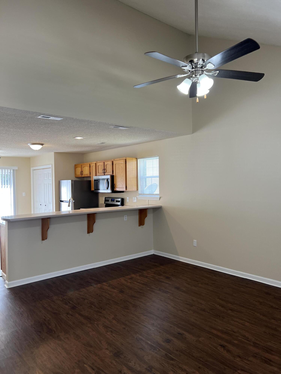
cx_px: 140
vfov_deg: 67.3
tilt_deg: +0.0
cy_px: 187
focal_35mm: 26
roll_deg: +1.1
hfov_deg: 53.1
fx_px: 281
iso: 125
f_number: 1.5
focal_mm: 5.7
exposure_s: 1/120
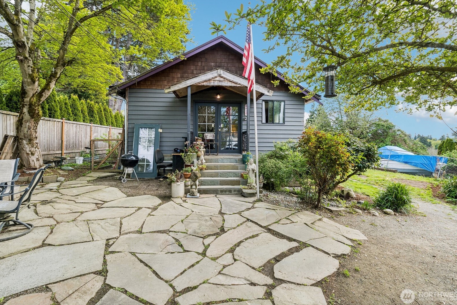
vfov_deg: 73.7
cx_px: 227
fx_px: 203
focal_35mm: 16
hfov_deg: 96.7
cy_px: 145
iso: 250
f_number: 9
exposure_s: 1/50
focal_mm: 10
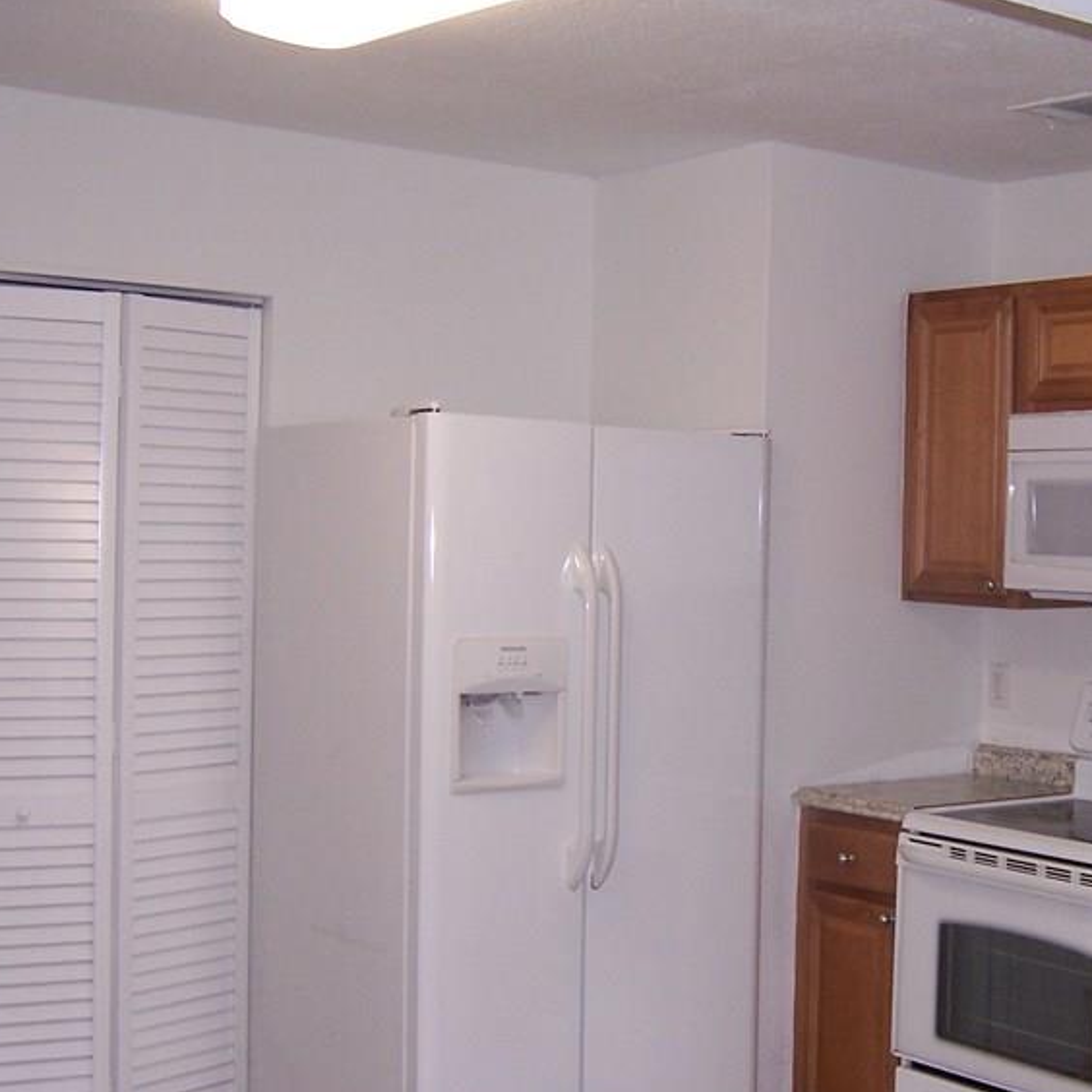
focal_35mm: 53
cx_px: 805
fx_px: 1892
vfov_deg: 32.2
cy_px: 614
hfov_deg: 31.7
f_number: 2.8
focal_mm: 5.5
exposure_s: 1/60
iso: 140
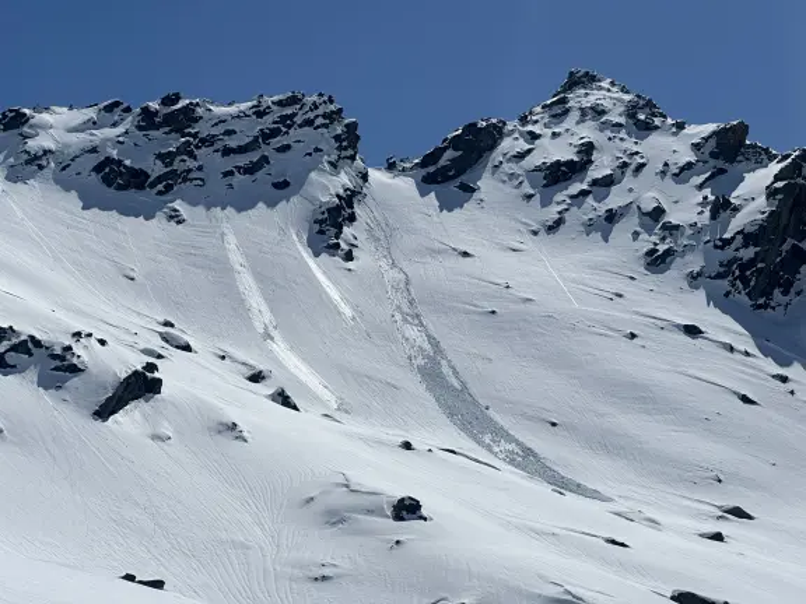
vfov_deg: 19.1
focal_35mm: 77
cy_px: 302
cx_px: 403
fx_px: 1793
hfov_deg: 25.3
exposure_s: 1/3215
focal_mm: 9
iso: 20
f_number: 2.8
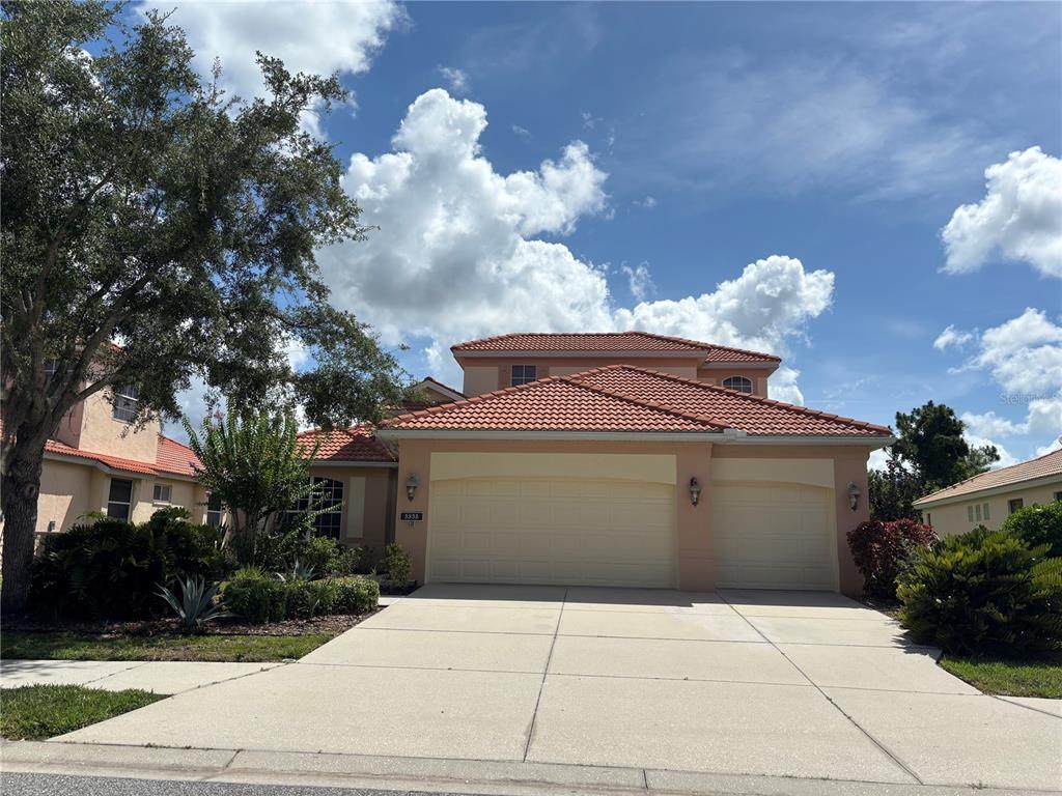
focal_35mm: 26
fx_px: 798
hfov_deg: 67.3
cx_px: 531
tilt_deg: +8.4
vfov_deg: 53.1
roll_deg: -1.3
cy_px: 398
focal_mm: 5.96
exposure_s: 1/7692
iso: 50
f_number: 1.6
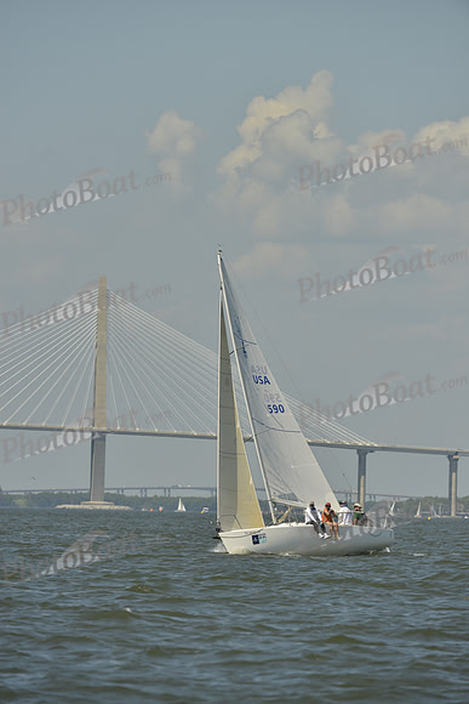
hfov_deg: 4.0
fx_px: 6640
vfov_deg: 6.1
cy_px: 352
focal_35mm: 340
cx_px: 234
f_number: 8
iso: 280
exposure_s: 1/1600
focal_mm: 340
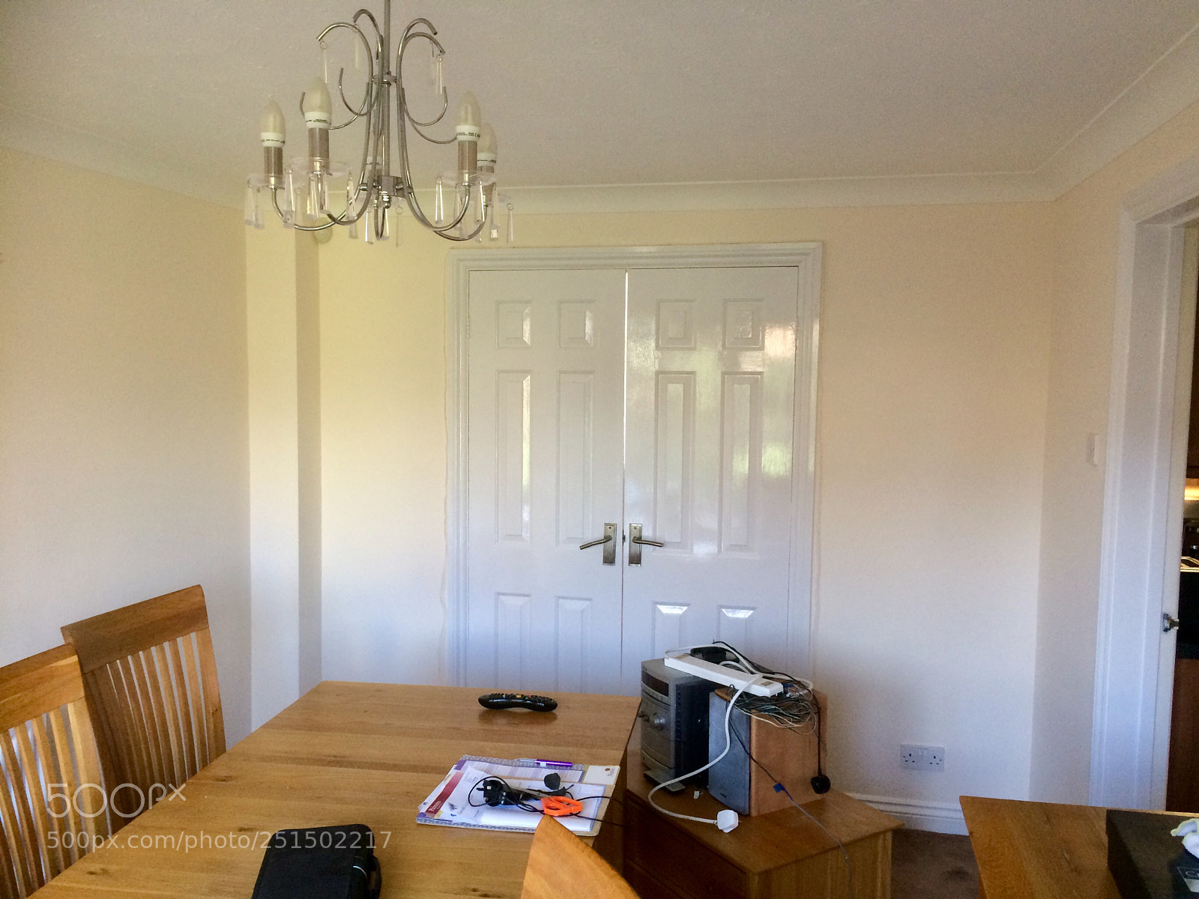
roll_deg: -1.4
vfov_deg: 48.2
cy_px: 450
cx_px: 600
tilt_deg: -4.1
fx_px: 1004
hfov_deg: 61.7
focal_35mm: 29
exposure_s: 1/33
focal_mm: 4.15
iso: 64
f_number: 2.2
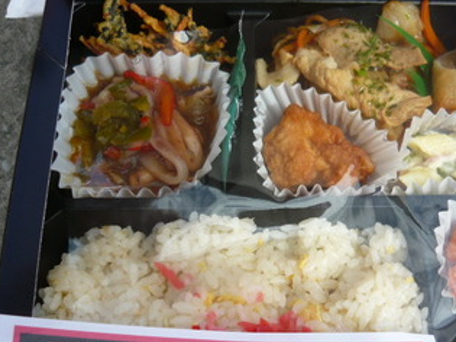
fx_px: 579
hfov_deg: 42.9
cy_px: 220
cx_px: 259
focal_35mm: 44
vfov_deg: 32.7
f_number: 2.8
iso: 100
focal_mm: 5.5
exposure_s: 1/800
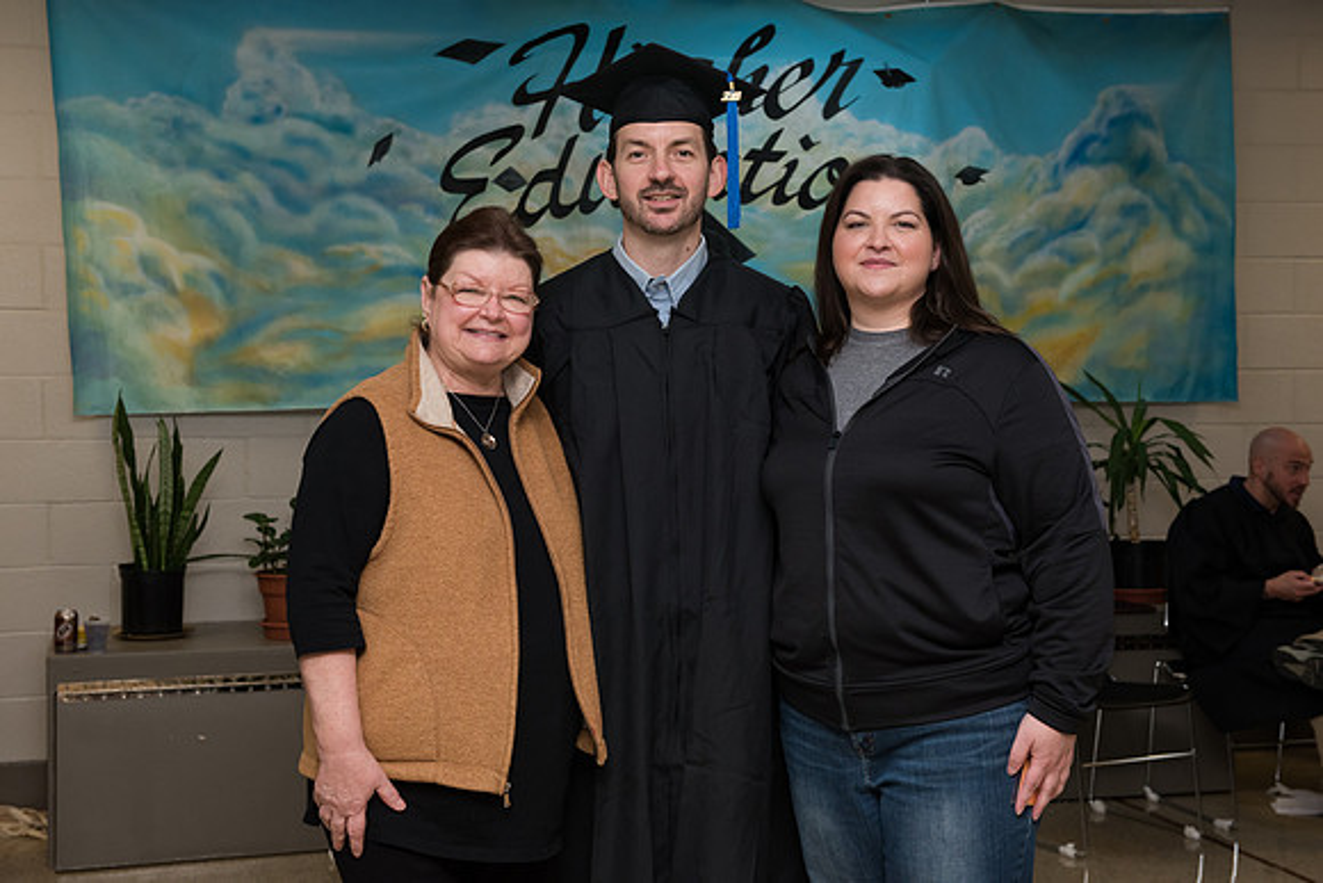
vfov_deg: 24.6
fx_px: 2022
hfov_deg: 36.2
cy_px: 442
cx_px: 662
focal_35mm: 55
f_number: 7.1
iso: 1600
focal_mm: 55
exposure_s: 1/160
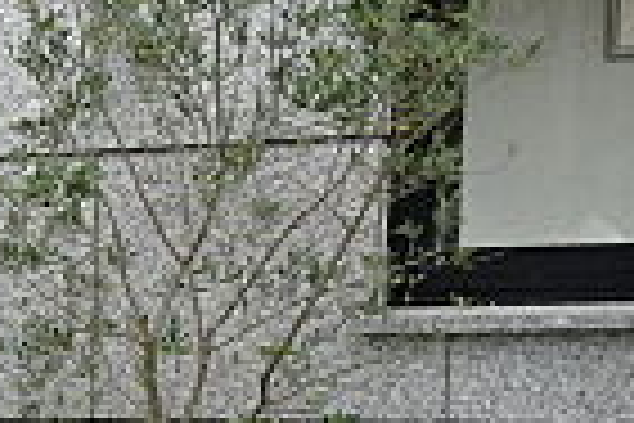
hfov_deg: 14.4
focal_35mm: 113
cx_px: -715
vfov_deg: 11.8
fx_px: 1990
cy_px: 536
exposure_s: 1/160
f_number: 3.5
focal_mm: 4.1
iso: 80
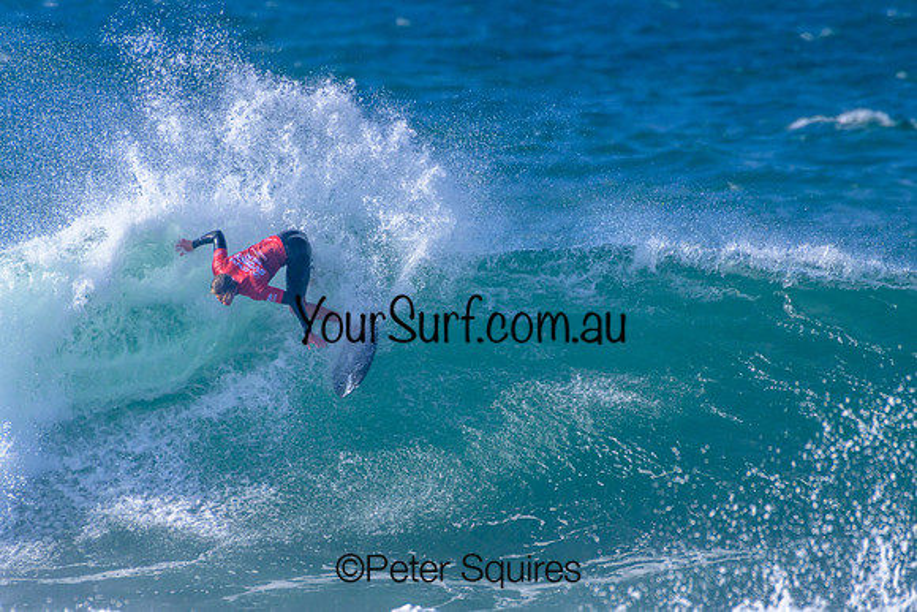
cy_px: 306
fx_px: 25477
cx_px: 458
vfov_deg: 1.4
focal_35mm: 1000
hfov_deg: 2.1
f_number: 11
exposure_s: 1/2500
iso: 1250
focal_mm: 1000
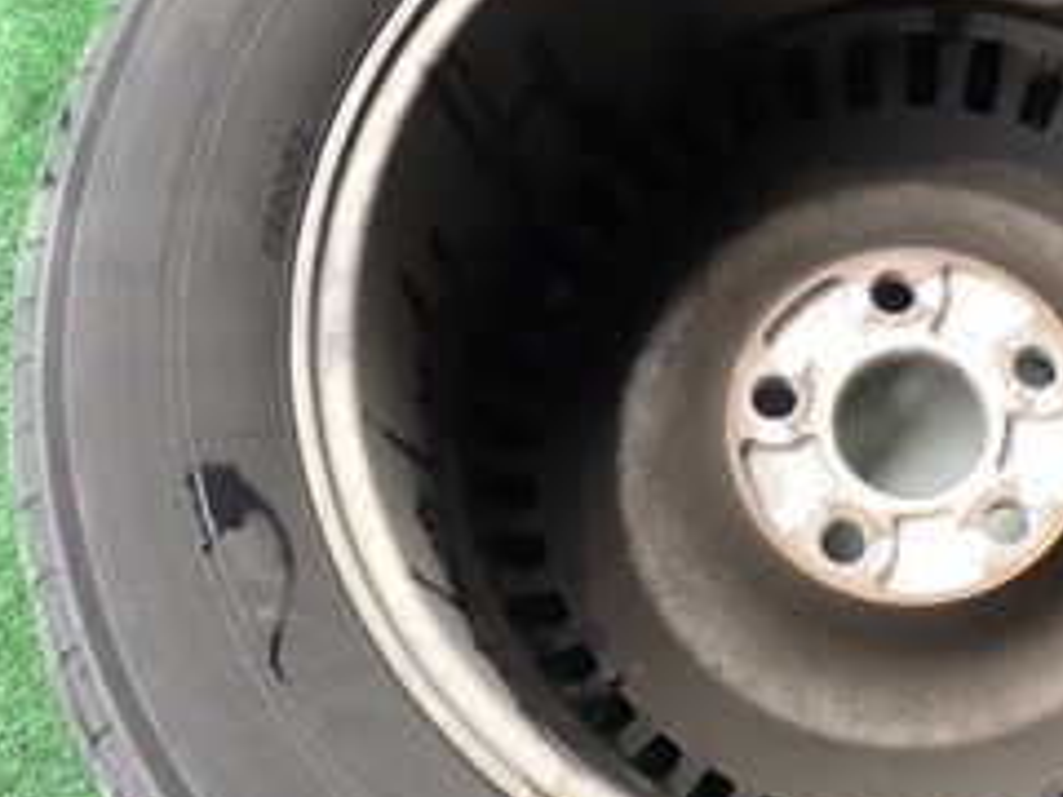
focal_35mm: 75
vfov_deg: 19.6
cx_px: 846
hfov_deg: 25.6
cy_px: 443
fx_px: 2303
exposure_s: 1/100
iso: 200
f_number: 2.3
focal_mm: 5.4
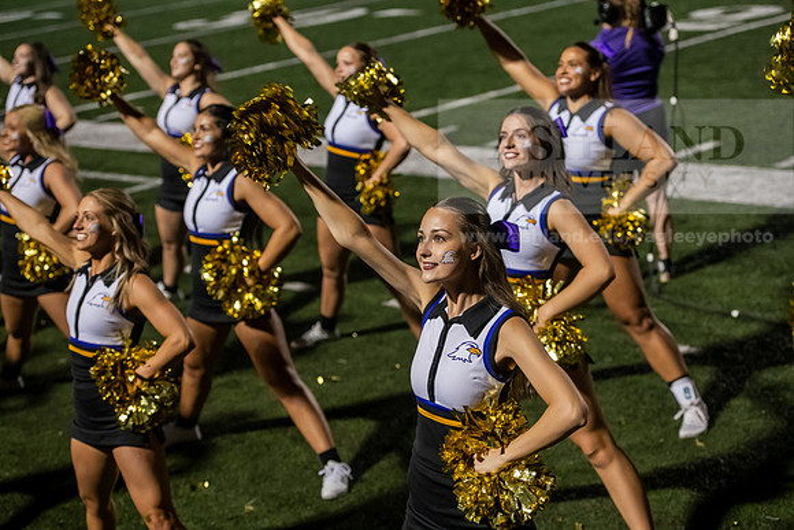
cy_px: 265
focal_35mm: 80
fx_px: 1765
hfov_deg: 25.4
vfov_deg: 17.1
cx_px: 397
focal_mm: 80
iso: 4000
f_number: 3.5
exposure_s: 1/500
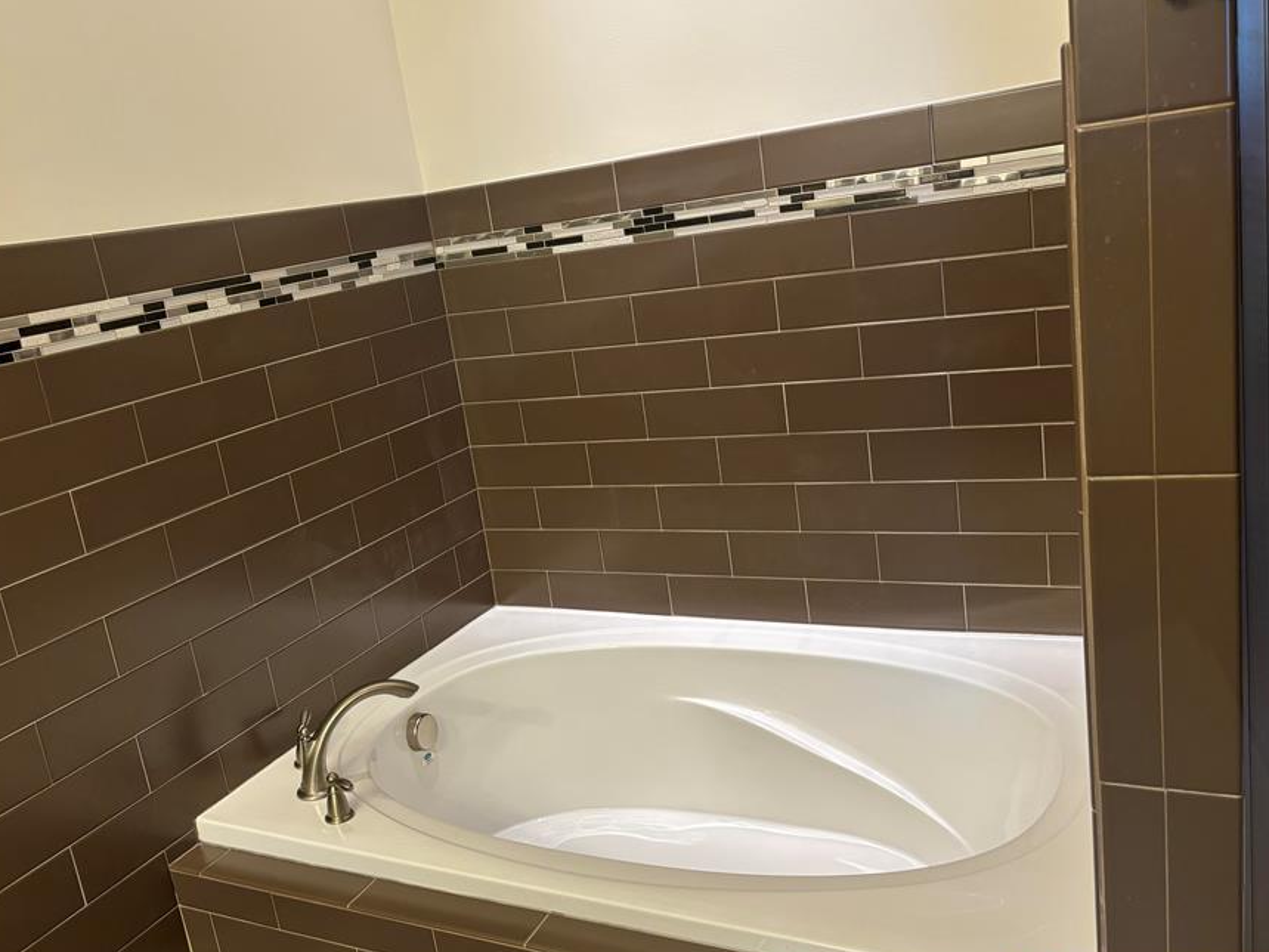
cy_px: 494
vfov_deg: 45.4
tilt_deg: -13.5
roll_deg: +8.9
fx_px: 1136
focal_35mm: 31
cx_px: 550
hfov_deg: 58.2
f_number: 1.6
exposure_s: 1/60
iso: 160
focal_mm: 5.96
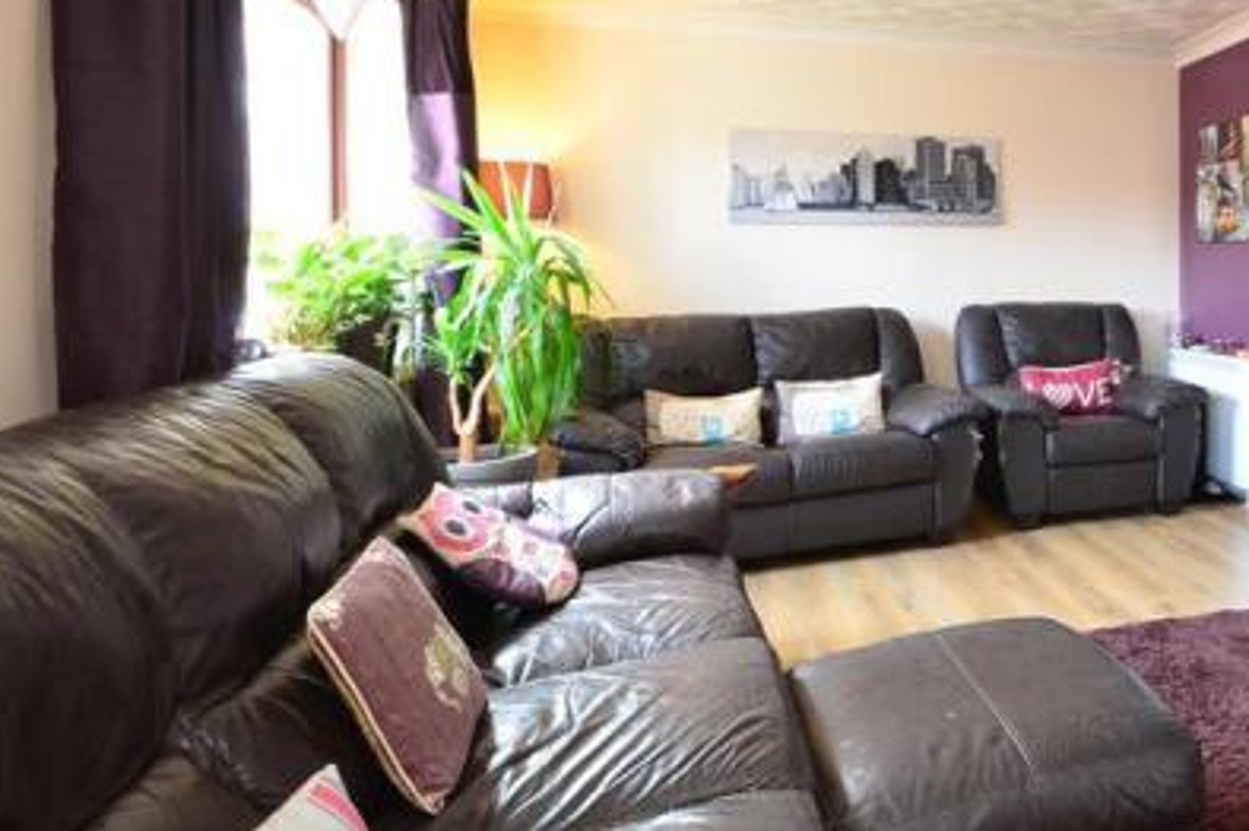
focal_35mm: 25
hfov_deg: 64.5
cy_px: 265
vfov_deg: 50.1
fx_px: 867
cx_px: 1018
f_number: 11
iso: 250
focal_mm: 10
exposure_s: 1/1.6
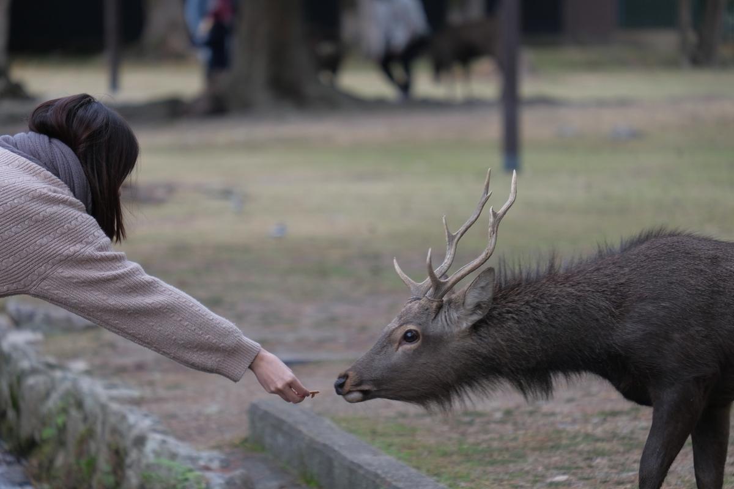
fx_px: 6116
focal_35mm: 300
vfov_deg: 4.6
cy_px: 244
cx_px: 367
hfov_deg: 6.9
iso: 400
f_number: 4.8
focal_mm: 200
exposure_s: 1/70
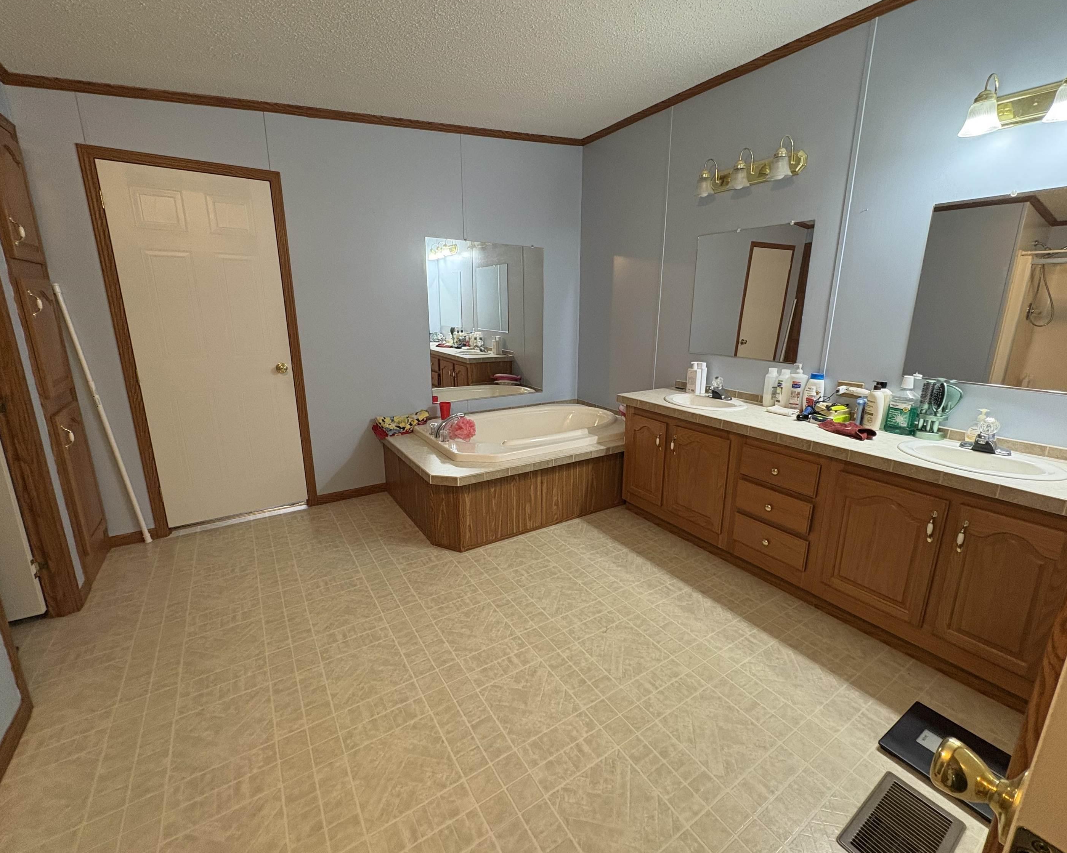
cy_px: 416
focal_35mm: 15
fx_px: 474
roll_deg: +0.2
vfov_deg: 84.0
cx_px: 548
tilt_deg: -12.5
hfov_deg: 96.8
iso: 250
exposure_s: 1/60
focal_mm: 2.22
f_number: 2.2
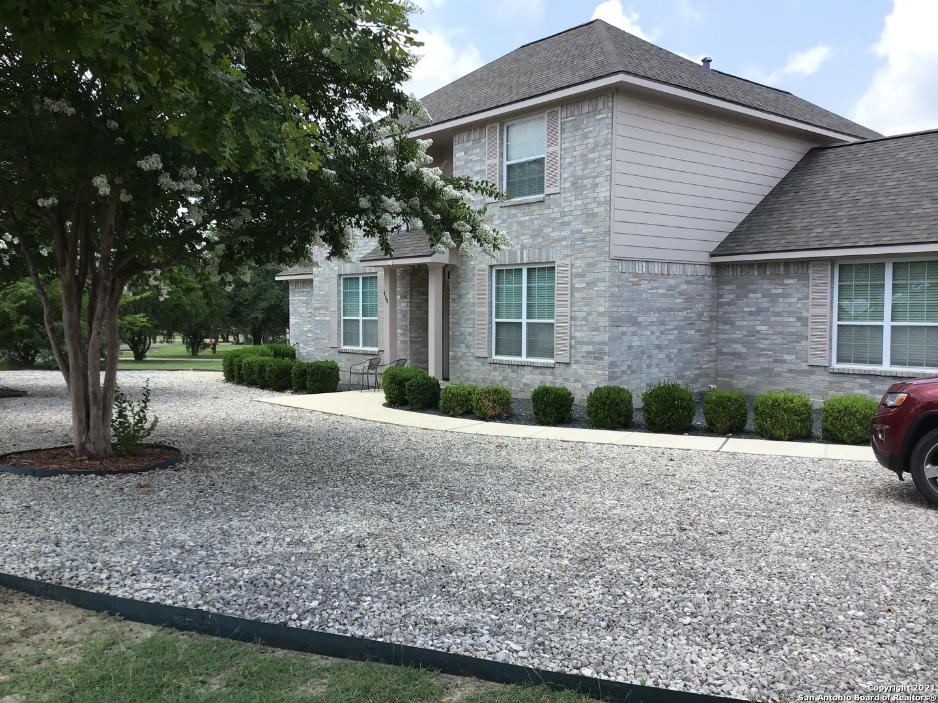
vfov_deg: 45.4
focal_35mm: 31
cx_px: 469
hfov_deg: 58.4
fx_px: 840
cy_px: 352
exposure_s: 1/684
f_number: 2.4
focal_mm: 3.3
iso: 25
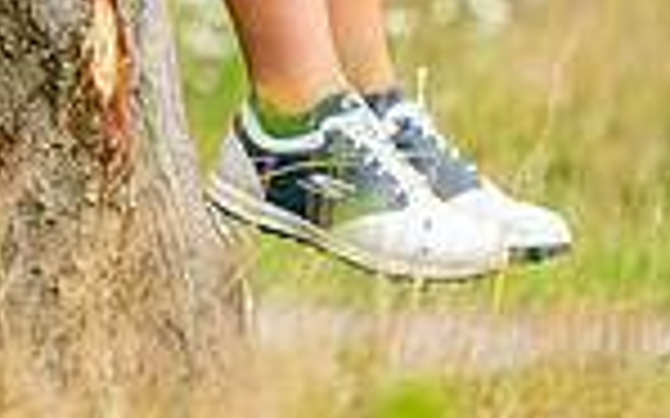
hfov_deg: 1.2
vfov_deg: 0.7
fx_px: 32636
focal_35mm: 1788
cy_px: -436
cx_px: -450
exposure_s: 1/1250
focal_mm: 300
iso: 400
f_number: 4.5
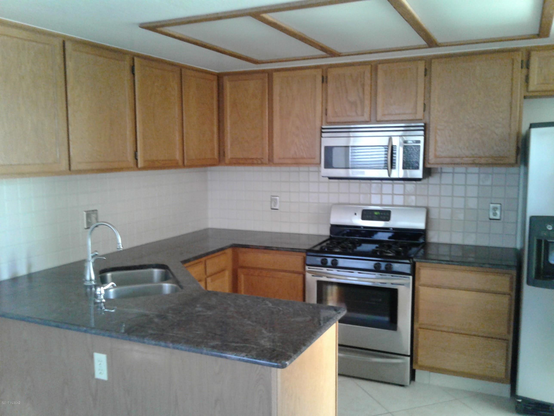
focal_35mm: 33
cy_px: 208
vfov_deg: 42.9
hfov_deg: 55.4
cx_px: 277
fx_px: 528
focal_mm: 3.3
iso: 100
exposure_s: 1/10
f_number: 2.2
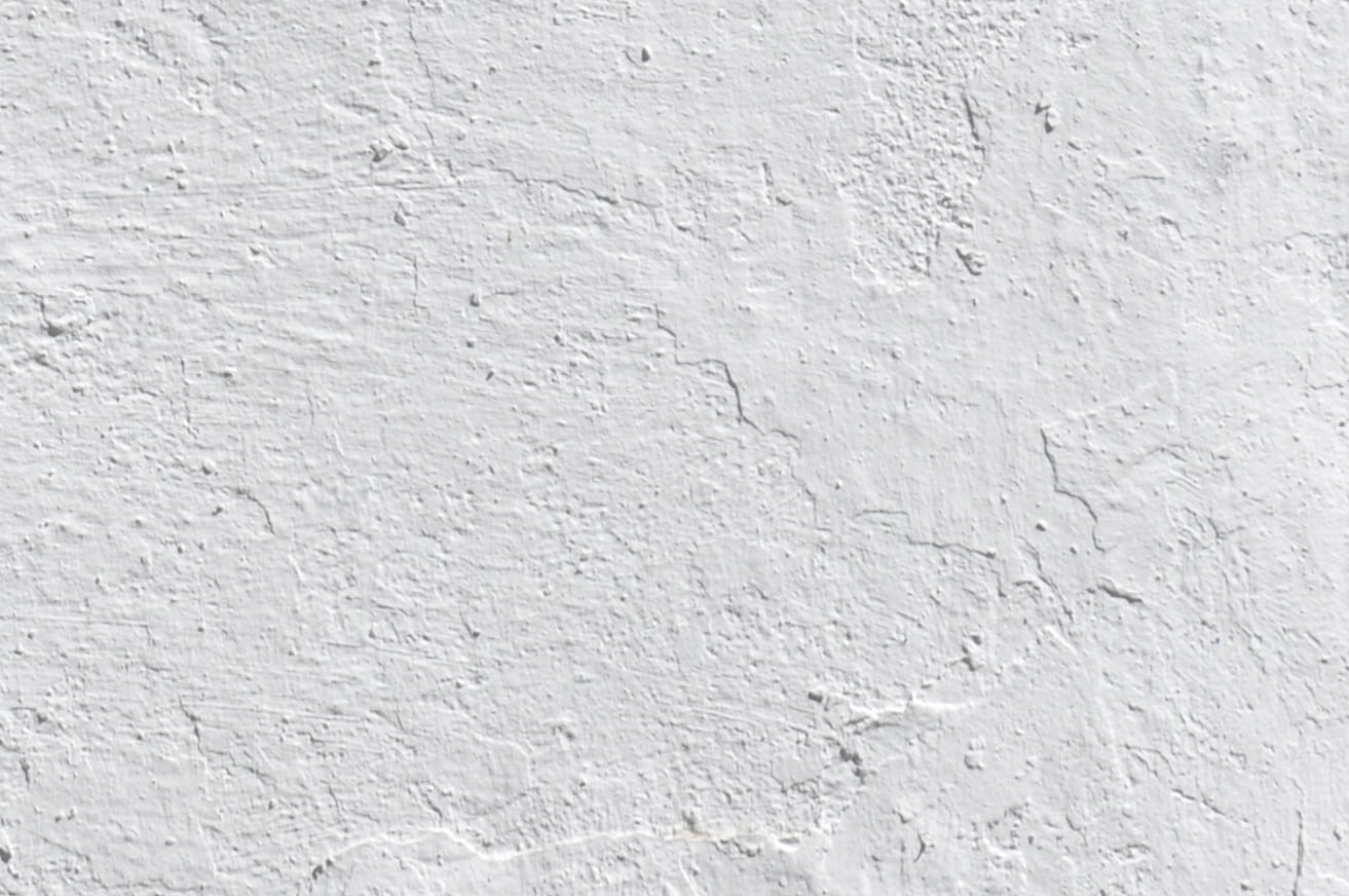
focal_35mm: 147
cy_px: 221
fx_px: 5502
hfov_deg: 13.5
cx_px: -411
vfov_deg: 9.3
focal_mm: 30
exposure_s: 1/250
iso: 200
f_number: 16
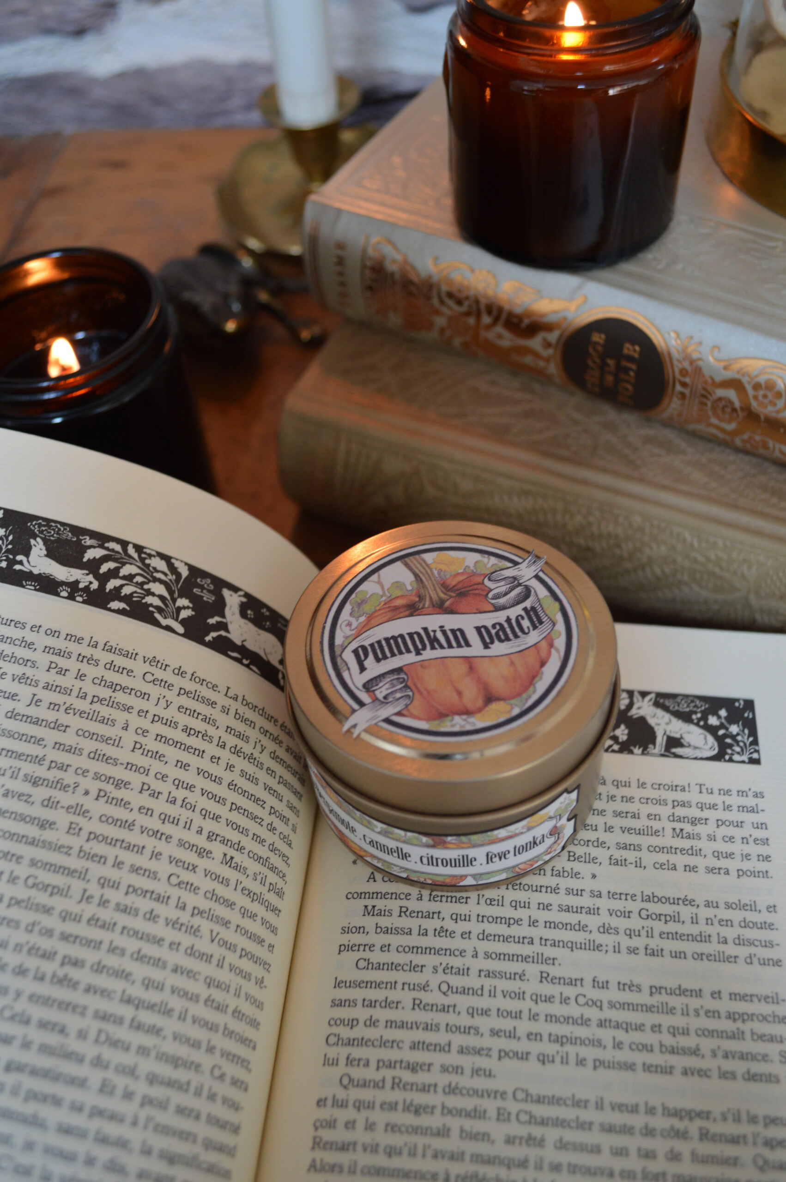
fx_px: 984
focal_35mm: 30
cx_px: 393
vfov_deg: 62.0
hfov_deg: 43.5
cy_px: 591
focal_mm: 20
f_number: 3.8
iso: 400
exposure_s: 1/20
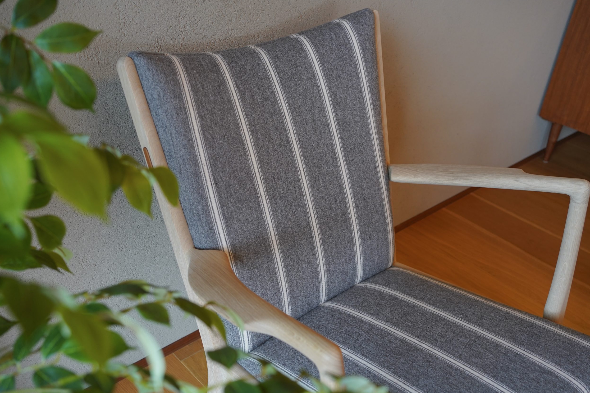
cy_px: 200
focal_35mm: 36
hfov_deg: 53.1
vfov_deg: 36.9
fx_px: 590
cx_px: 292
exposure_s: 1/40
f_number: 5
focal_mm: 35
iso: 1000
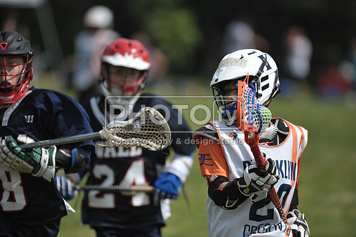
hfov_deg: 5.2
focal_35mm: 400
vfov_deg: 3.4
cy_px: 118
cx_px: 178
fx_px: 3953
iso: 640
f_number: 4
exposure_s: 1/5000
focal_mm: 400
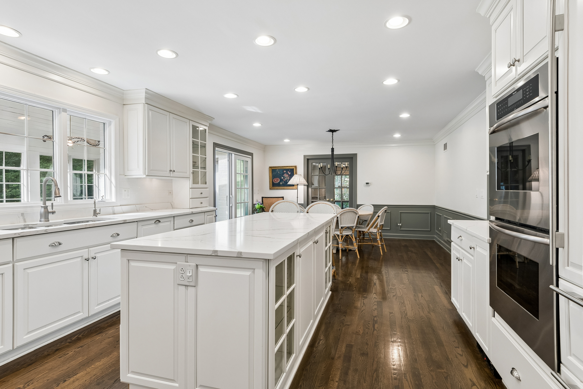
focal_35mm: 18
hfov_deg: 90.0
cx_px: 292
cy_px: 194
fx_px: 291
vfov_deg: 67.4
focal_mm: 12
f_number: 8
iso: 250
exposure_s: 1/13
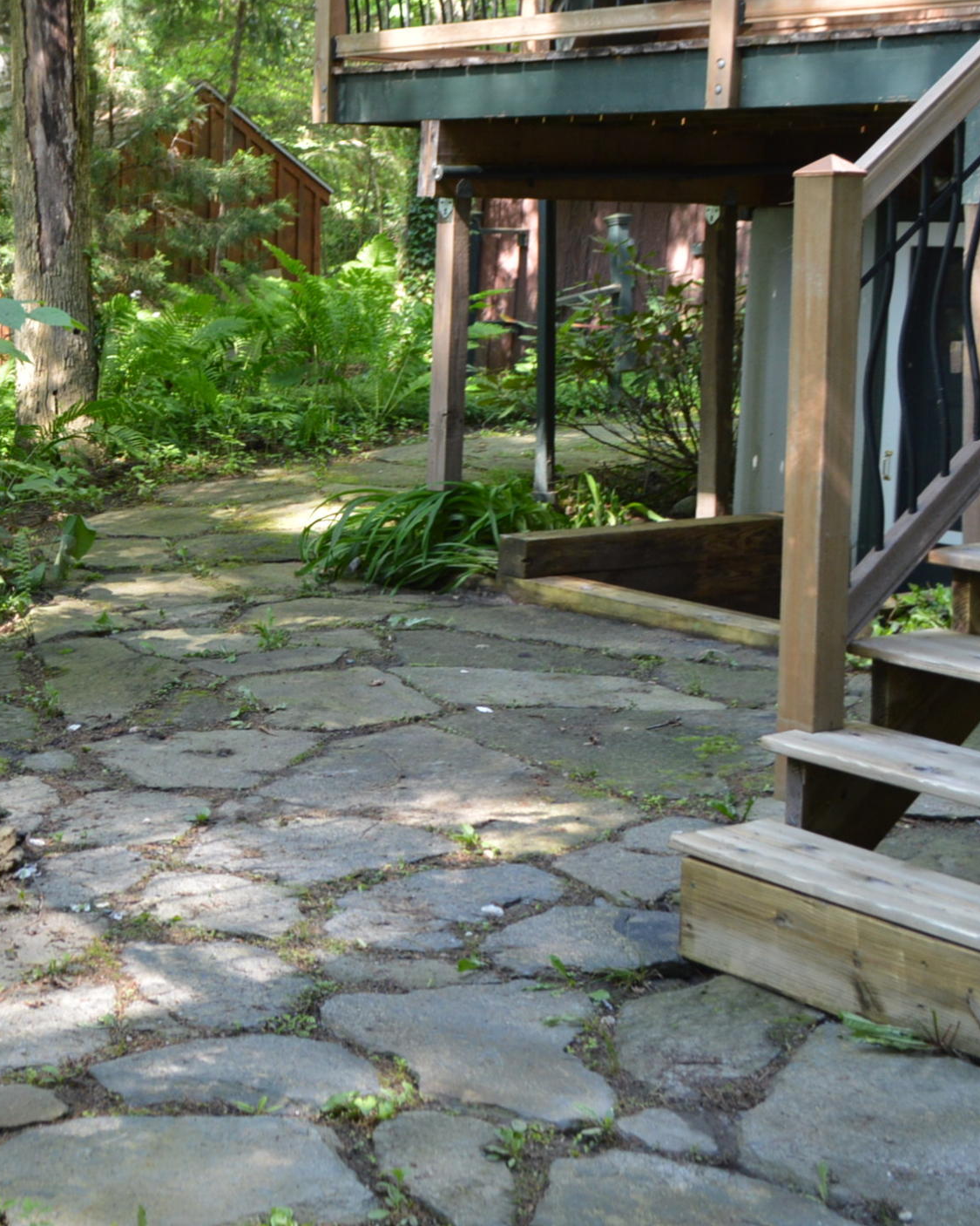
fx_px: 1958
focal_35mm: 54
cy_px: 435
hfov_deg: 26.4
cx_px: -24
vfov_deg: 34.5
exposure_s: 1/80
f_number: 4.5
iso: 400
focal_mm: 18
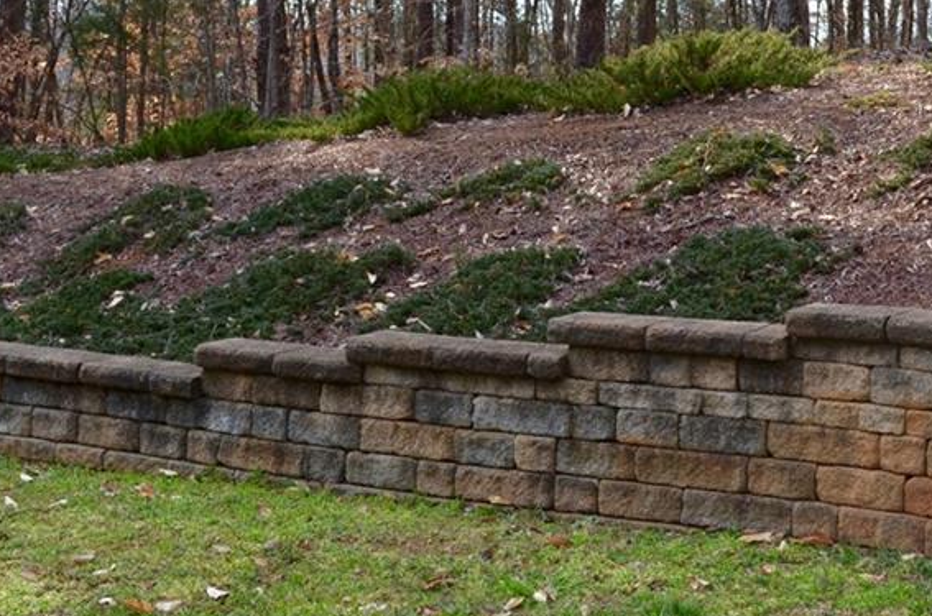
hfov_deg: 30.7
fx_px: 1679
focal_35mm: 65
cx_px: 653
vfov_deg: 20.6
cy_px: 132
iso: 200
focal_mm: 24
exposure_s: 1/200
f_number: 7.1
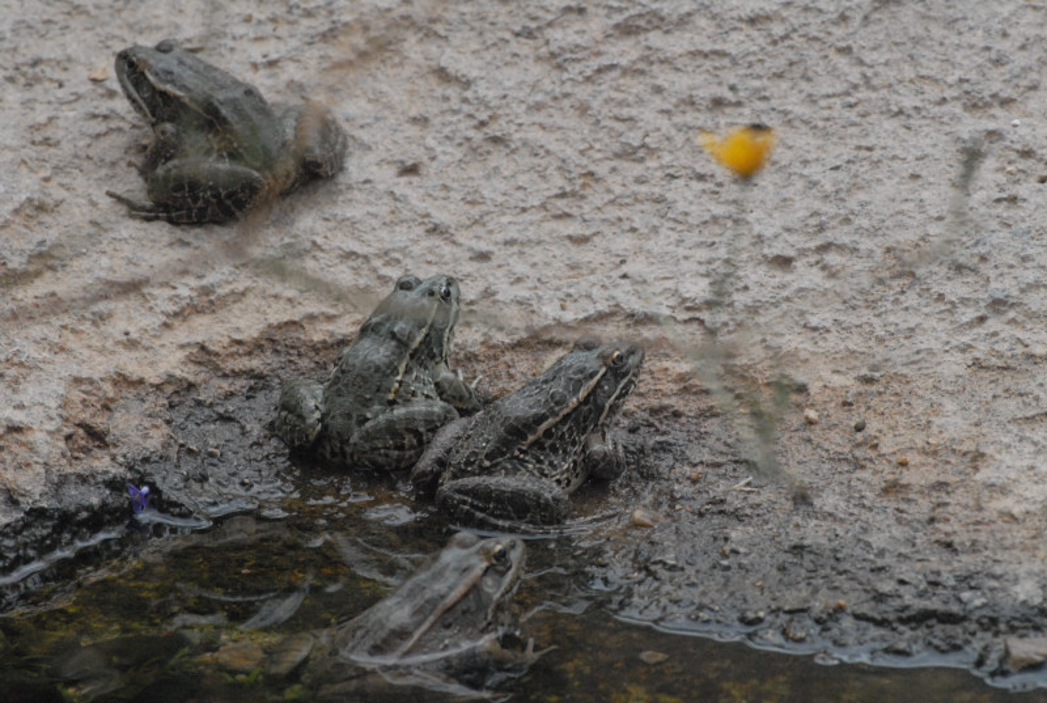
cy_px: 352
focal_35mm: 218
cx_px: 524
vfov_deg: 6.3
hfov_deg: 9.4
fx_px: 6339
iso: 1600
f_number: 10
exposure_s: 1/400
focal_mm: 145
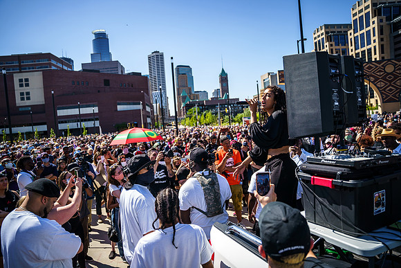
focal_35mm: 24
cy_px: 134
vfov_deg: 53.2
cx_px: 200
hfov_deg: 73.7
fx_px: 267
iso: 200
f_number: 2.8
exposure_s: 1/2500
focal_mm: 24
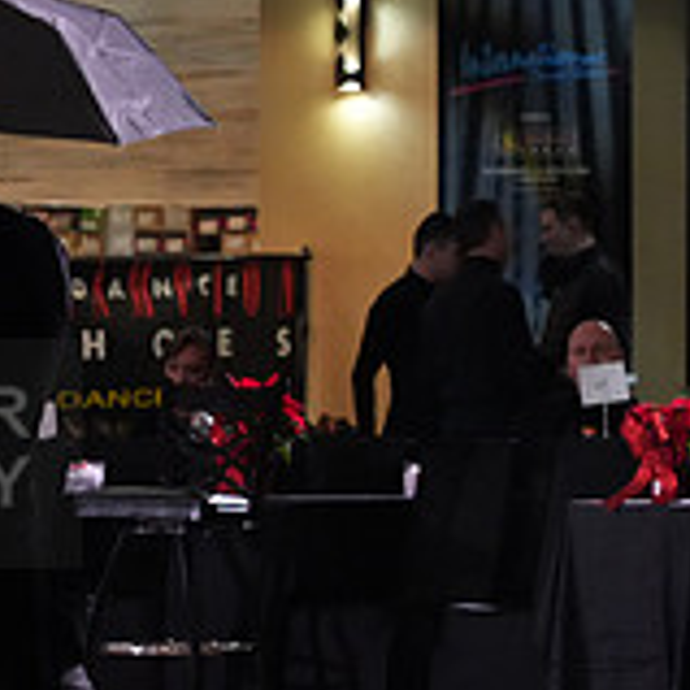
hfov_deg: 5.3
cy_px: 453
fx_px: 7329
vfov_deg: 5.4
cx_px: -391
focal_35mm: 325
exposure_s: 1/320
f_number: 5.6
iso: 5000
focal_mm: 105
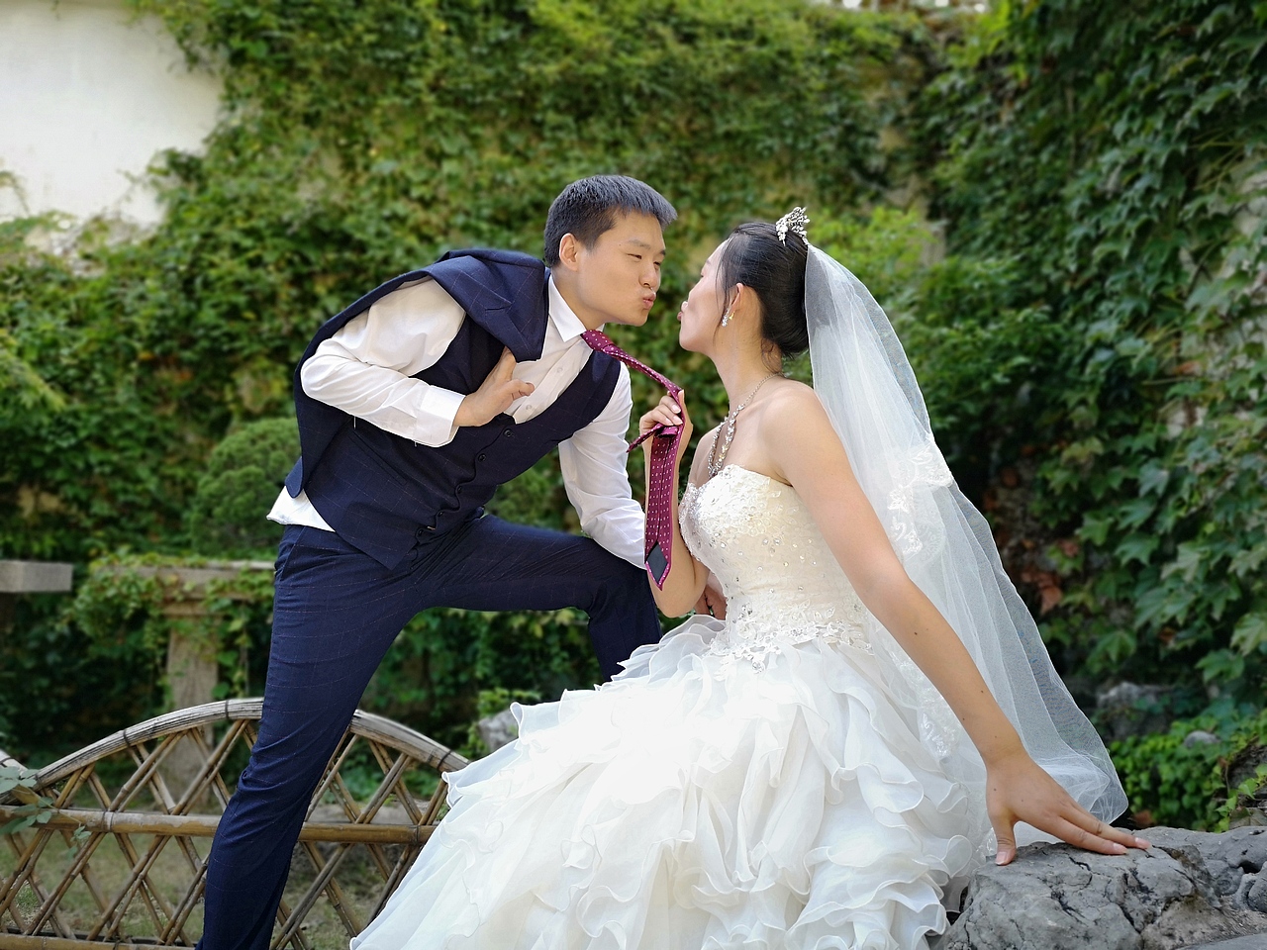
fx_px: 988
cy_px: 475
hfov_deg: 65.3
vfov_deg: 51.4
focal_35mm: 27
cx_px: 634
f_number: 1.8
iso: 50
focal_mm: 3.95
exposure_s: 1/153
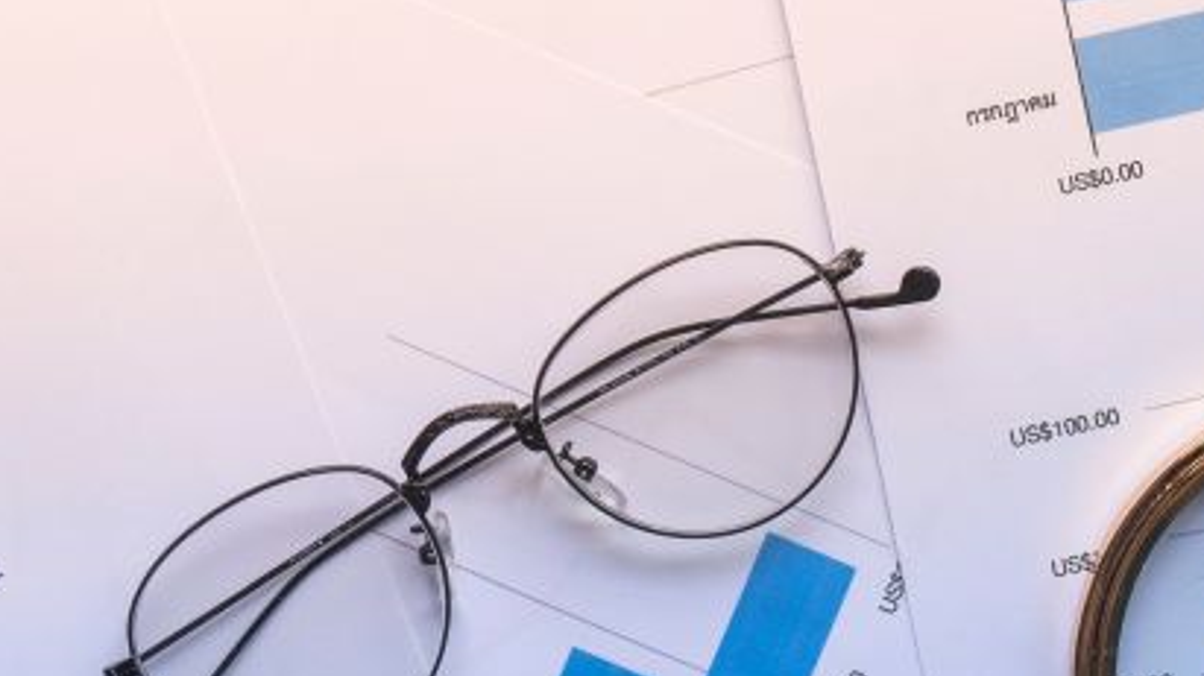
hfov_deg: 12.9
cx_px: 238
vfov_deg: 7.2
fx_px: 5299
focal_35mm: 166
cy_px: -177
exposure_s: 1/60
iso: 400
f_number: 7.1
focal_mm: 50
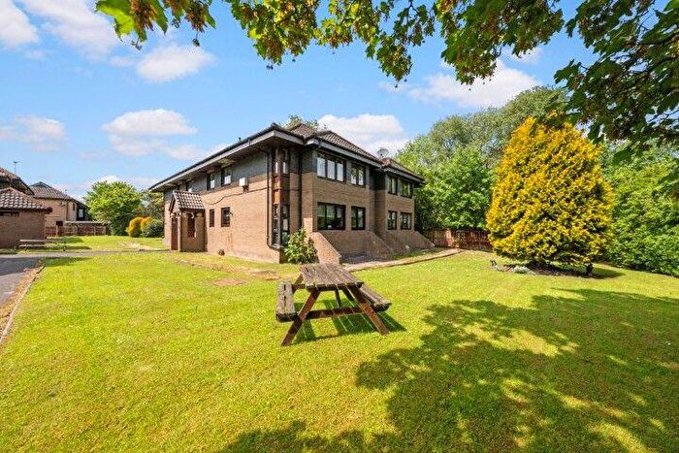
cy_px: 226
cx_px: 340
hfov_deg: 112.6
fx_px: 226
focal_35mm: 12
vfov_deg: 90.0
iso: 640
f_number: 8
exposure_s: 1/1250
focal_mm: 12
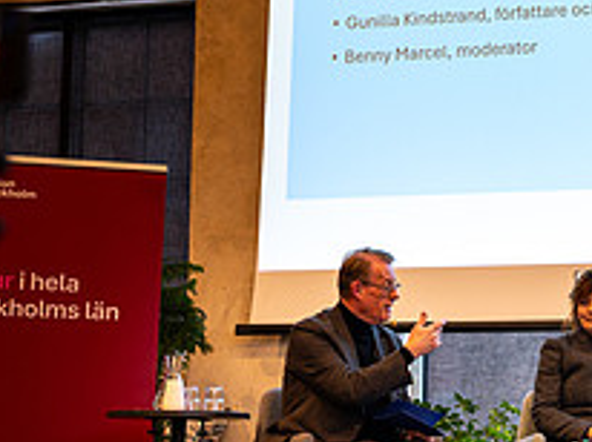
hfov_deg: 19.1
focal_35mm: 95
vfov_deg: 15.5
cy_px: 291
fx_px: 1623
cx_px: 770
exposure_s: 1/160
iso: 160
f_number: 1.4
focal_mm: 35
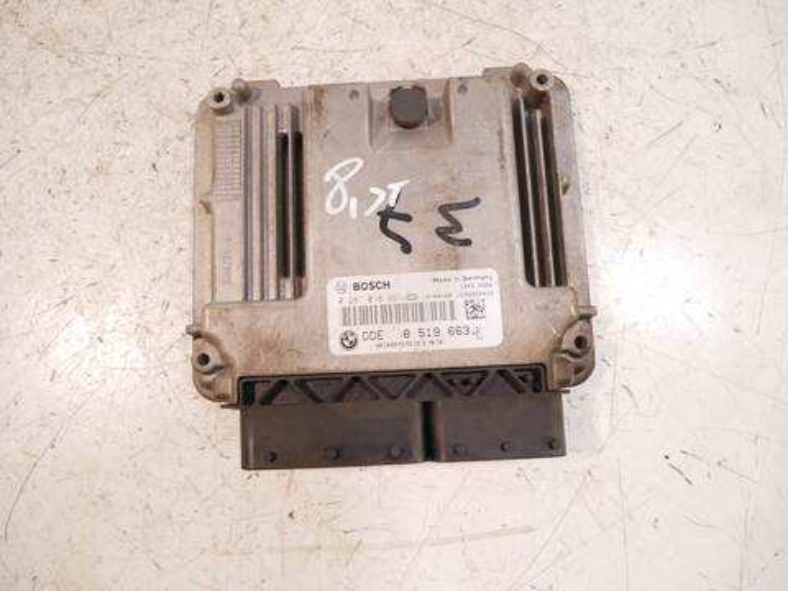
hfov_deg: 71.6
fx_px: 546
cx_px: 394
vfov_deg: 56.8
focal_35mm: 24
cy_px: 296
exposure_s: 1/60
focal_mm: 12
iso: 800
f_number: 3.5
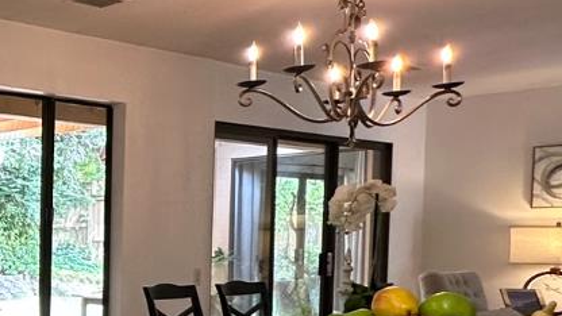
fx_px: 820
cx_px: -305
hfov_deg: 26.2
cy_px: 280
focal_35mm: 55
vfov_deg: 21.4
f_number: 2.2
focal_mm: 2.22
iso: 200
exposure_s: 1/120
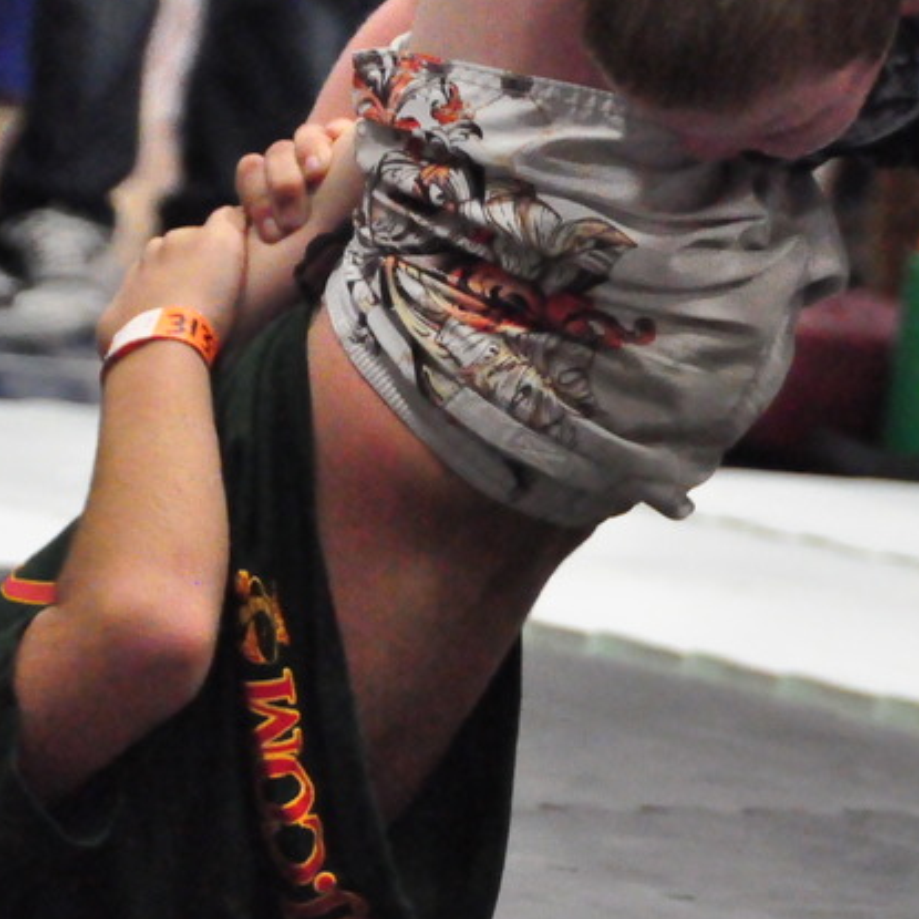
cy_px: 392
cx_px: 560
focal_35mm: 372
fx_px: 11179
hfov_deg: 4.7
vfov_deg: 4.7
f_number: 5.6
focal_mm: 105
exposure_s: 1/320
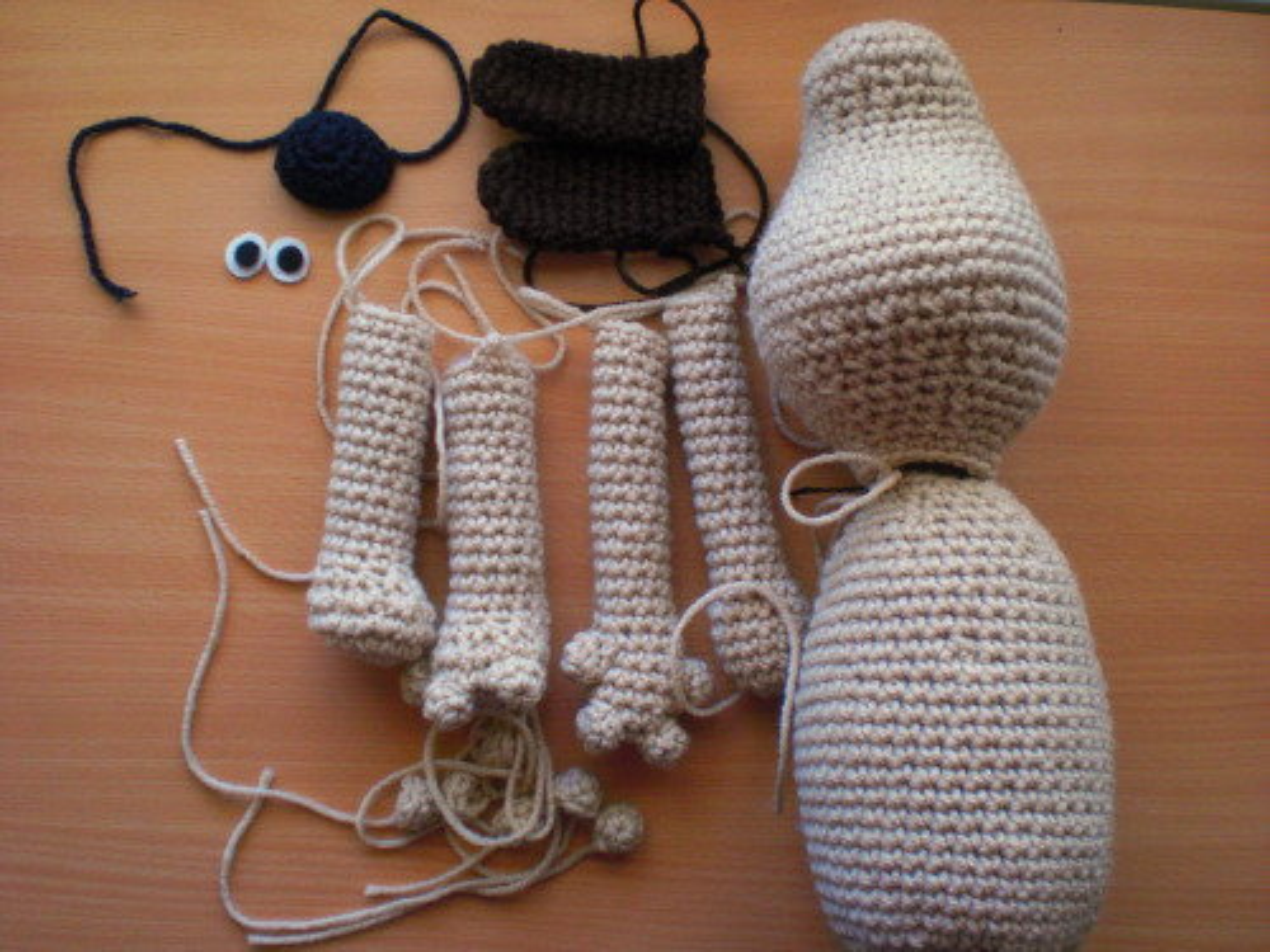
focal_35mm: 38
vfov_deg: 37.7
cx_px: 635
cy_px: 476
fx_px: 1394
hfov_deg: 49.0
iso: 200
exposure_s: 1/80
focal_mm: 6.3
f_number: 3.1
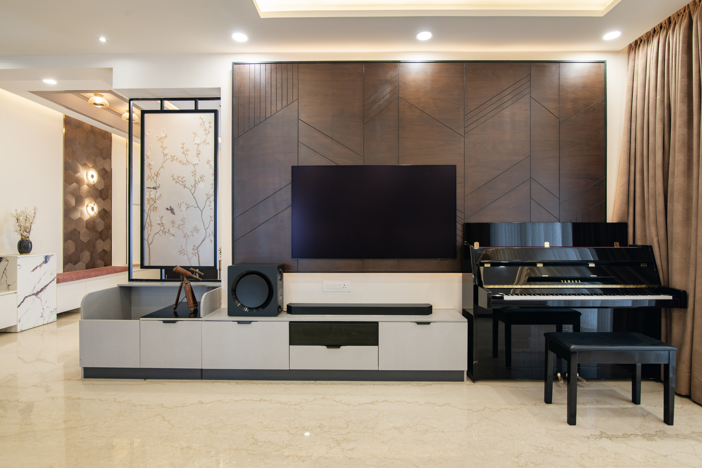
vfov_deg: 67.4
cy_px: 234
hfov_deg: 90.0
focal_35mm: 18
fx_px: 351
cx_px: 351
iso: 100
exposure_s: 1/6
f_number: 8
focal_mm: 18
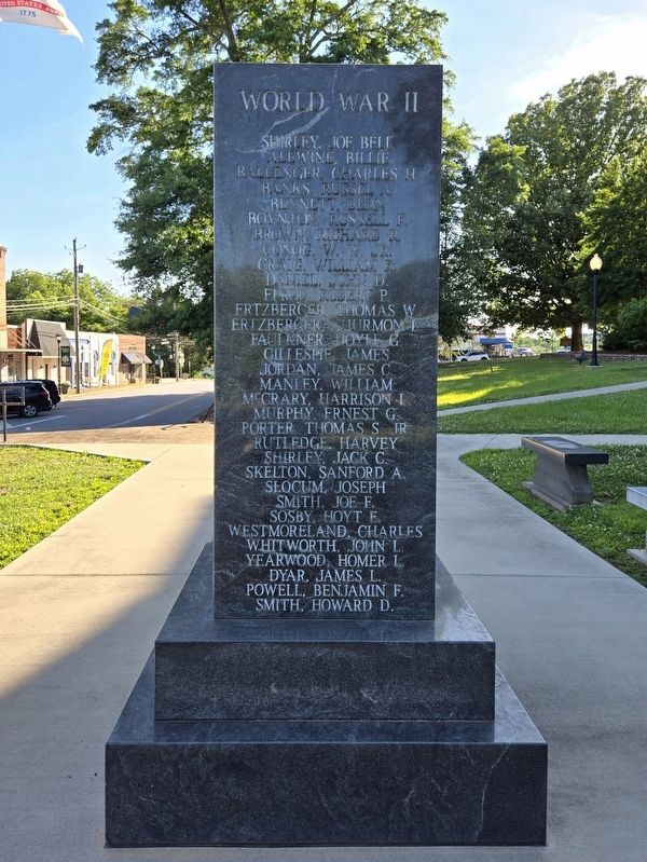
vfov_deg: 73.9
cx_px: 324
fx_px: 573
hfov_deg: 58.9
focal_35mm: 23
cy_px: 431
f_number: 1.8
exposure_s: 1/833
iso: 25
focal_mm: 5.4
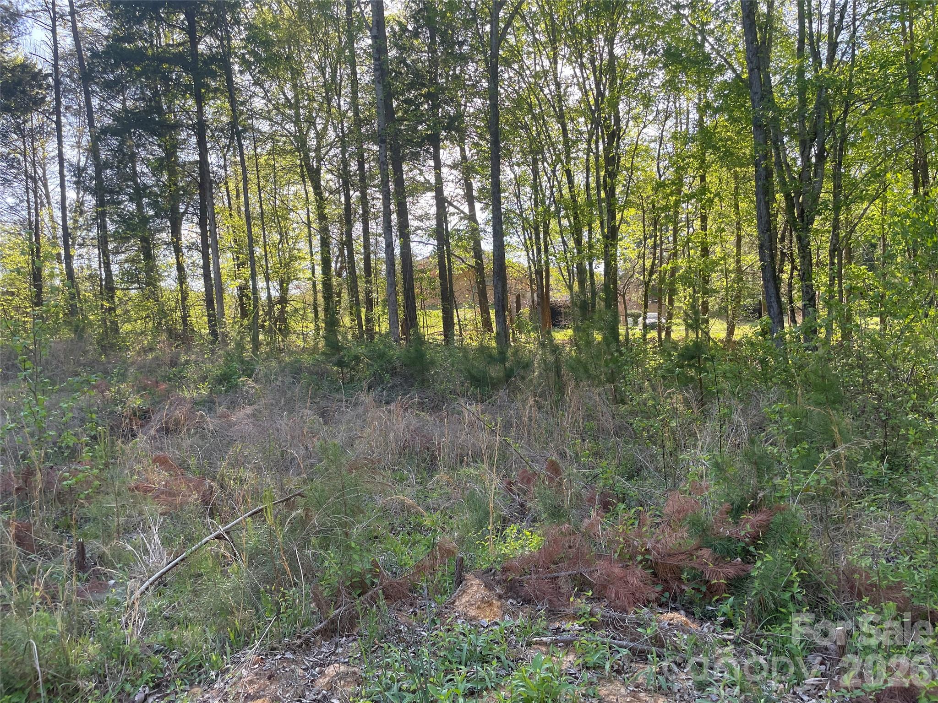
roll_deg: +2.8
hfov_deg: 67.3
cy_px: 352
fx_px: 705
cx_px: 469
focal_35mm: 26
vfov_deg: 53.1
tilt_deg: -1.3
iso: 32
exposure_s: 1/447
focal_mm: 4.2
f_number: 1.6
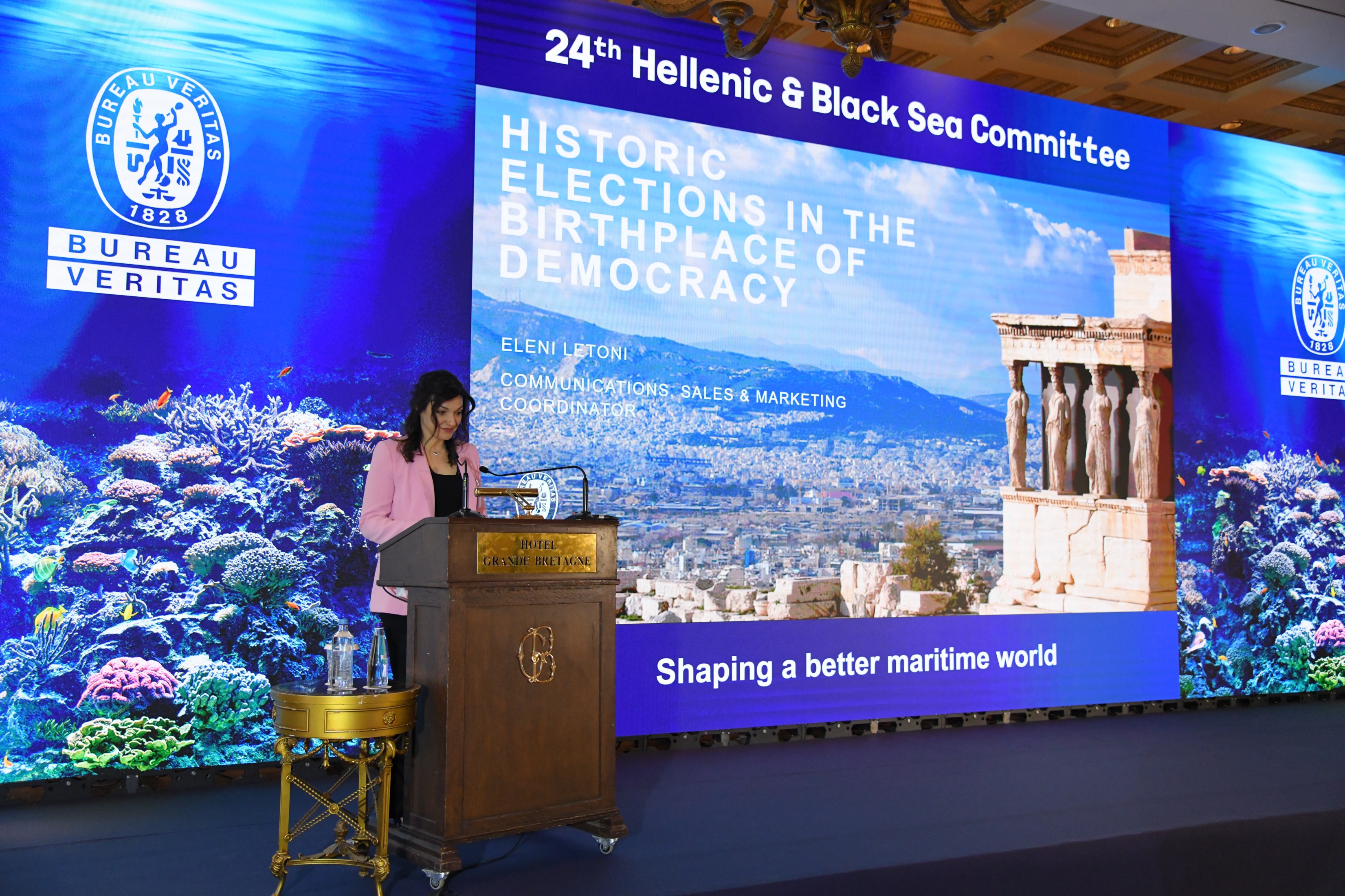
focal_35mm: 32
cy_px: 448
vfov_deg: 41.1
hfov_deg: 58.7
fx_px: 1195
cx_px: 672
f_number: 4
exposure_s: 1/400
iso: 4000
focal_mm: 32
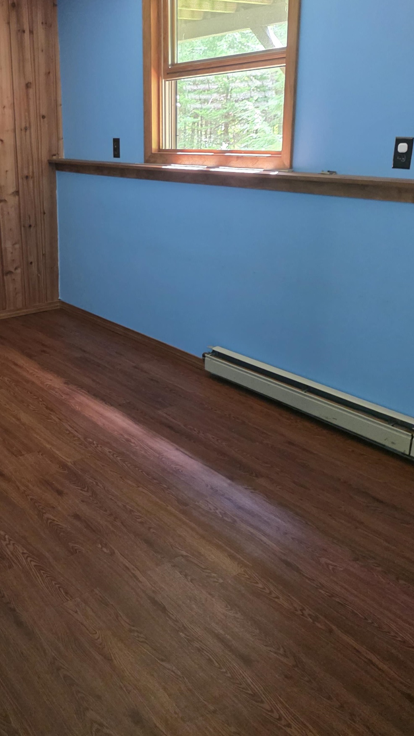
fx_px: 644
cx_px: 114
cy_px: 321
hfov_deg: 35.0
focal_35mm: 33
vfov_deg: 59.3
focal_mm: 6.25
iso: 1250
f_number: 1.7
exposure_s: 1/120
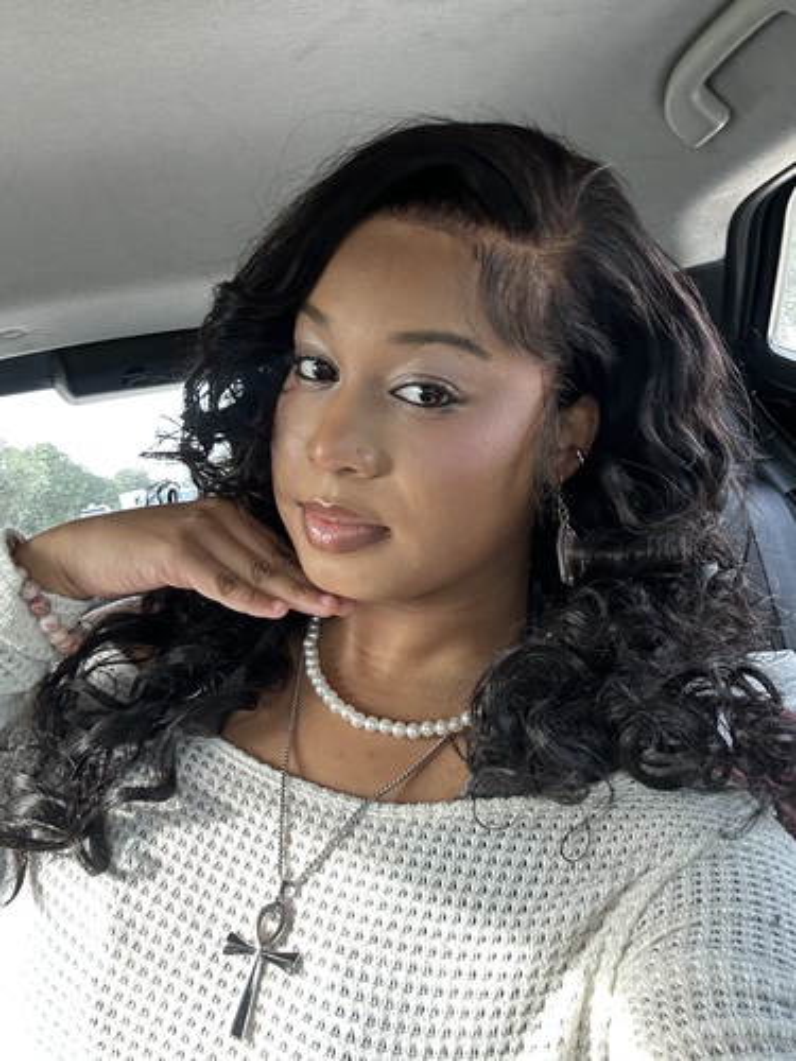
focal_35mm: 30
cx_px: 398
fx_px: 920
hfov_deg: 46.8
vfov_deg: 60.0
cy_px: 530
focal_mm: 2.69
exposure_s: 1/60
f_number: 1.9
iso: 80
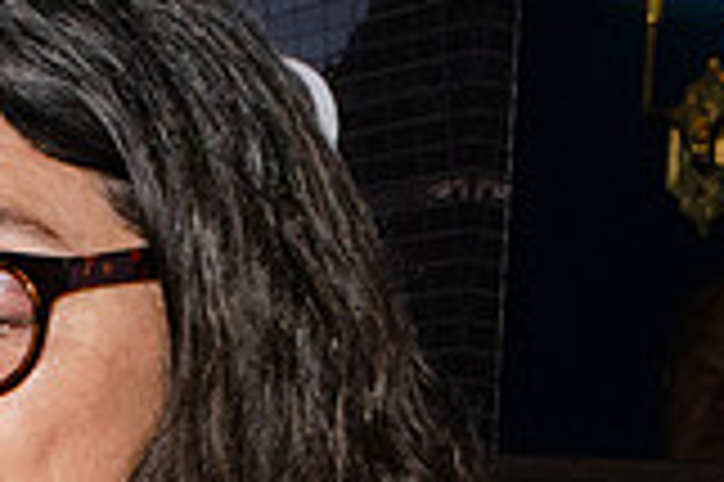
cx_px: -139
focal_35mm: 335
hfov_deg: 6.1
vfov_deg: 4.1
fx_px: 6730
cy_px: 568
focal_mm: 62
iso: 2500
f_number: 20
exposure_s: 1/160
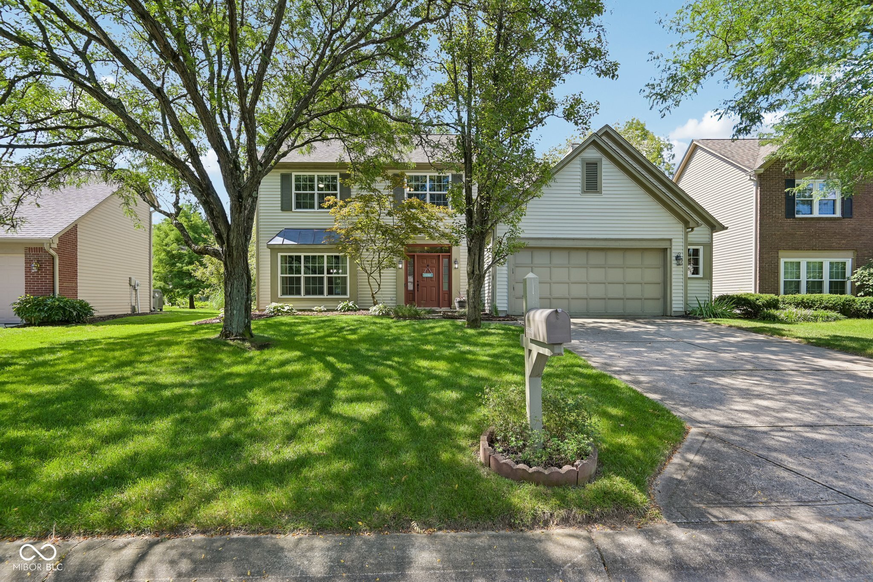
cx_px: 436
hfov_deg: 96.7
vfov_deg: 73.7
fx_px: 388
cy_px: 291
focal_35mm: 16
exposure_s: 1/80
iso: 100
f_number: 8
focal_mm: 16
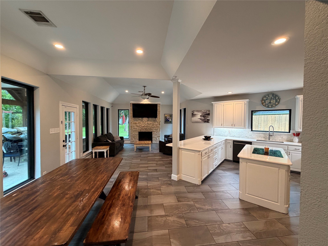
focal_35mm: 14
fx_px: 133
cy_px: 123
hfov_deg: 102.1
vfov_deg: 85.7
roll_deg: +0.6
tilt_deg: -0.7
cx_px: 164
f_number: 2.2
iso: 320
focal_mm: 2.22
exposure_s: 1/60
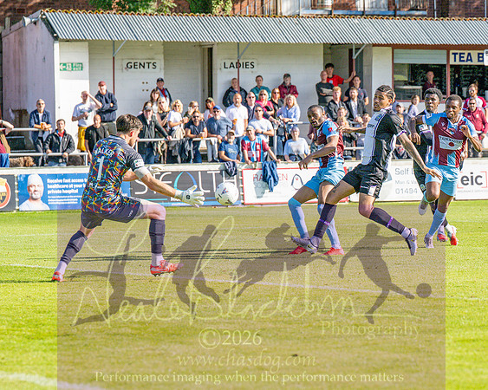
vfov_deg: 7.5
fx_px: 2994
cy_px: 199
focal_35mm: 207
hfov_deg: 9.3
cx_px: 278
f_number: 4
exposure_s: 1/4000
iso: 400
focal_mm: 115
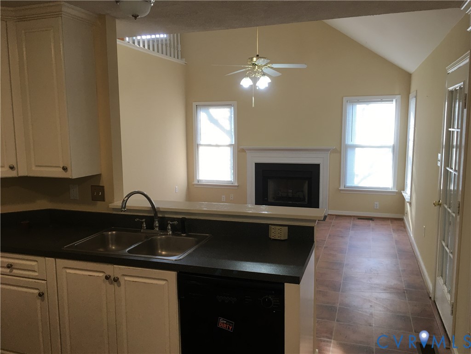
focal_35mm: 29
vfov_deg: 48.2
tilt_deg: -7.8
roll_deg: +0.2
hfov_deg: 61.7
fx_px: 395
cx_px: 236
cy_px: 177
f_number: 2.2
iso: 25
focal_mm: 4.15
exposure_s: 1/30
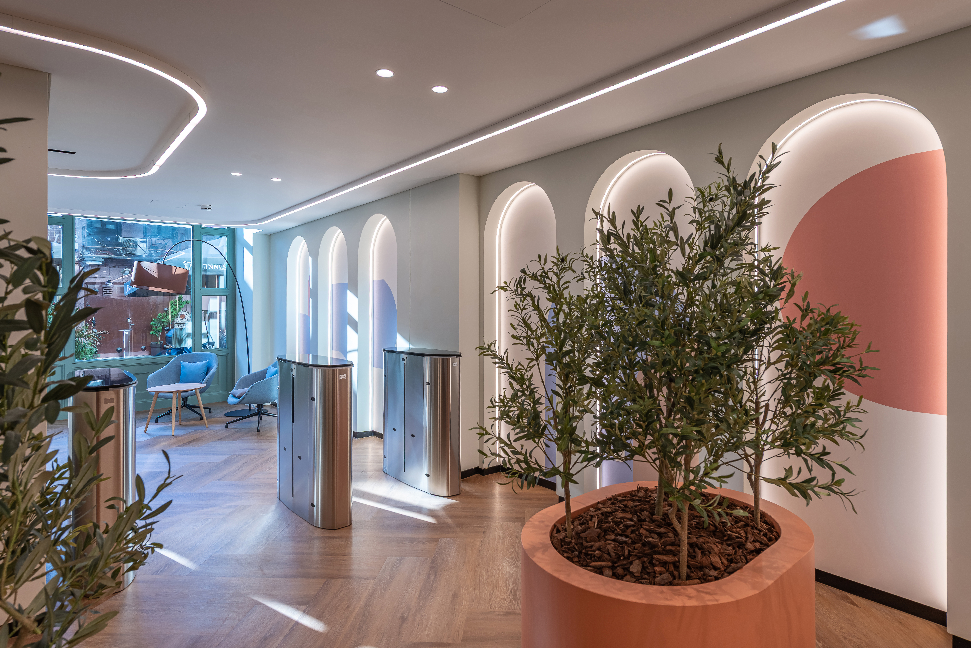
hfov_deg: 84.0
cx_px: 486
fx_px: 540
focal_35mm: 20
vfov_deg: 62.0
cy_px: 324
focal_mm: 20
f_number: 9
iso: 100
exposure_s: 1/125
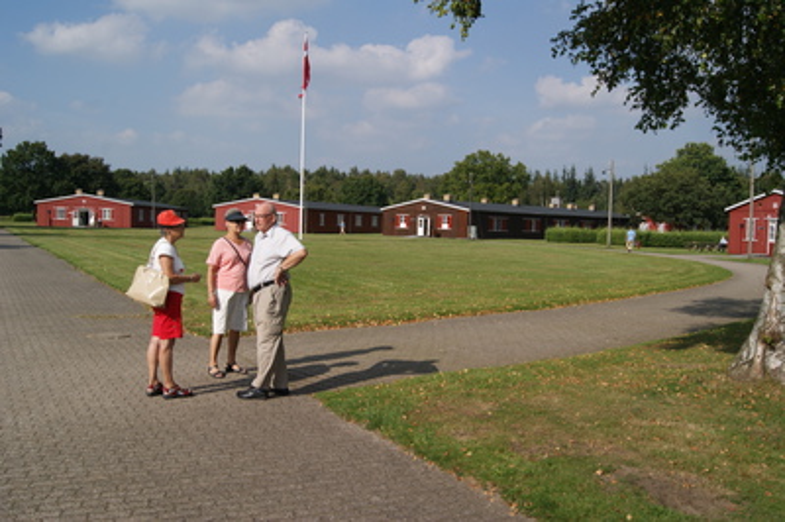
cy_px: 261
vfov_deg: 36.8
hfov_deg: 53.2
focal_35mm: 36
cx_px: 392
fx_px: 784
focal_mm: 24
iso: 100
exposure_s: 1/200
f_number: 11
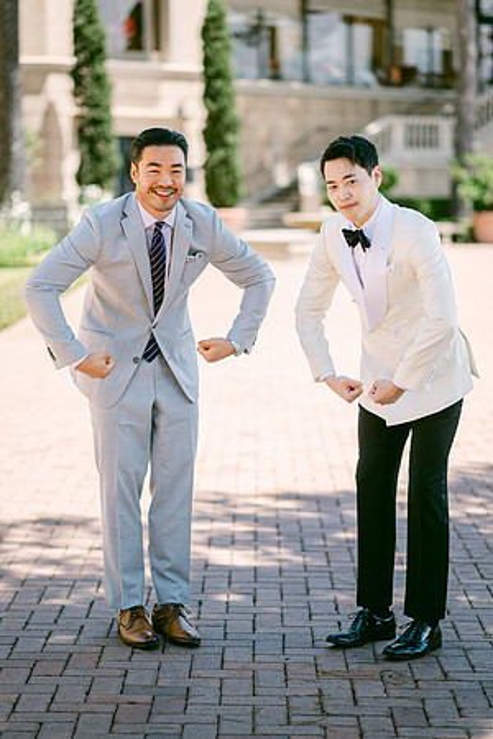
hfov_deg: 16.1
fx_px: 1746
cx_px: 246
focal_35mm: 85
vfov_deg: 23.9
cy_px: 370
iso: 64
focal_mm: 85
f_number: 1.8
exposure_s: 1/1600
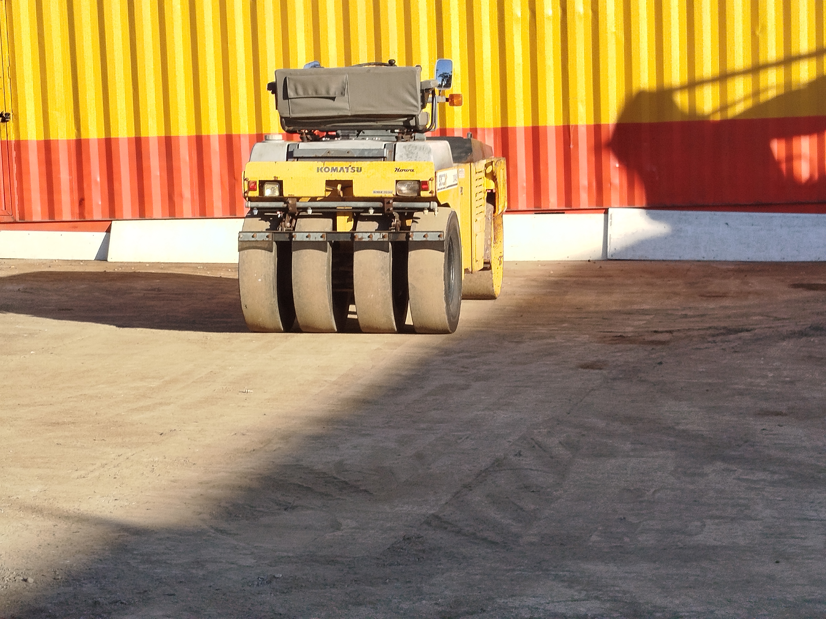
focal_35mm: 29
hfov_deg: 61.7
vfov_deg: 48.2
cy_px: 310
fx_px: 692
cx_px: 413
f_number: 1.7
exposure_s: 1/382
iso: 50
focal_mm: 5.31
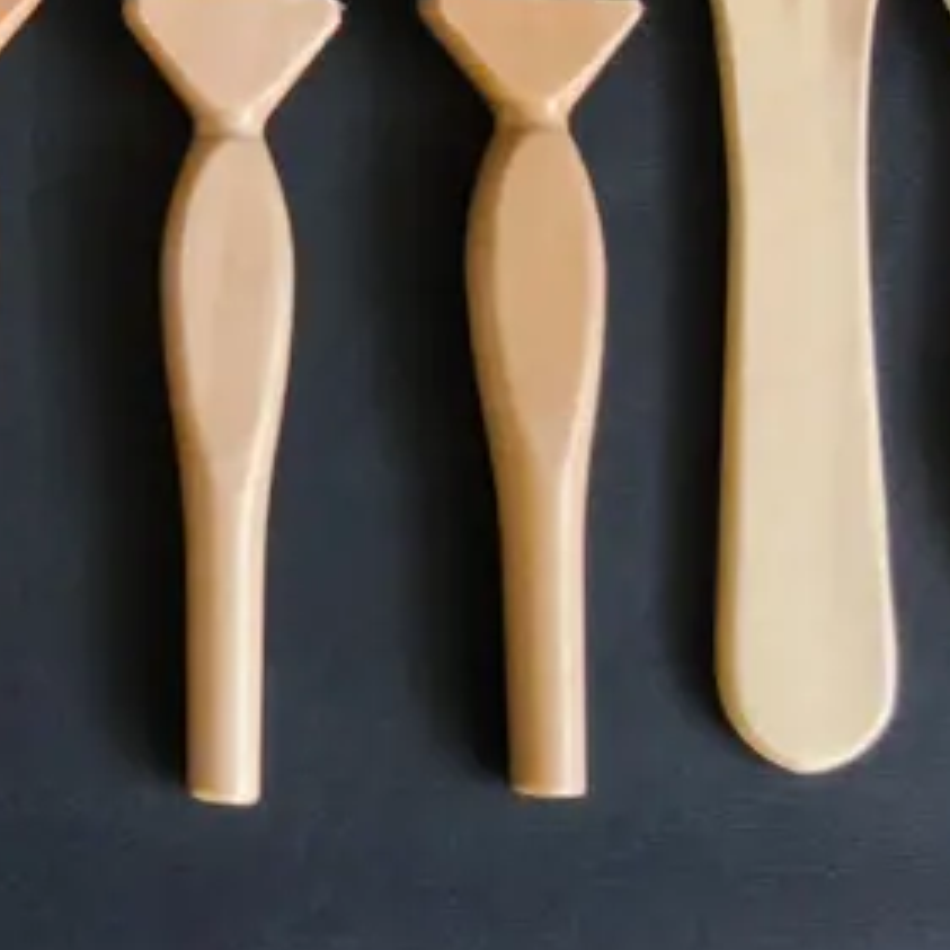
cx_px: -352
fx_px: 2701
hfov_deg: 18.3
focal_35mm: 87
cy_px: -44
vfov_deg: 19.3
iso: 160
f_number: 2
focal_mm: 2.87
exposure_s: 1/120
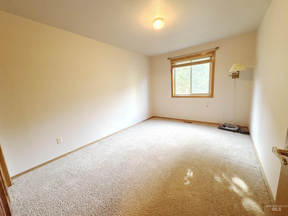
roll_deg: +3.4
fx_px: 116
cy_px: 108
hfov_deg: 102.1
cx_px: 144
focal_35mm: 14
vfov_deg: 85.7
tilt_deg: -9.4
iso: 500
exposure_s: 1/60
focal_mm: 2.22
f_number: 2.2
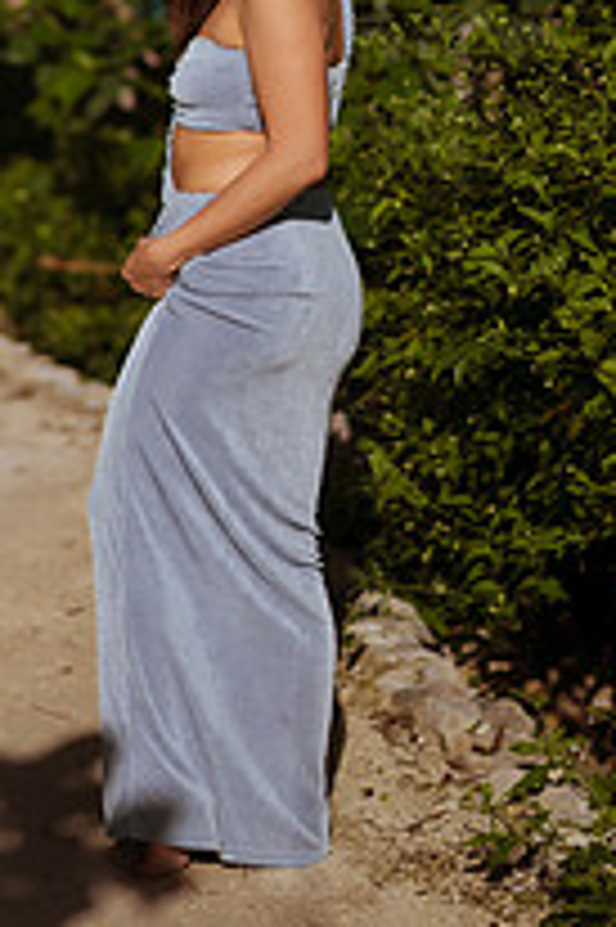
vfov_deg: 15.9
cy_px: 14
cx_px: 171
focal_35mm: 127
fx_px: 3265
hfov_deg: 10.8
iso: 50
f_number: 2
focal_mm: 58
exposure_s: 1/8000
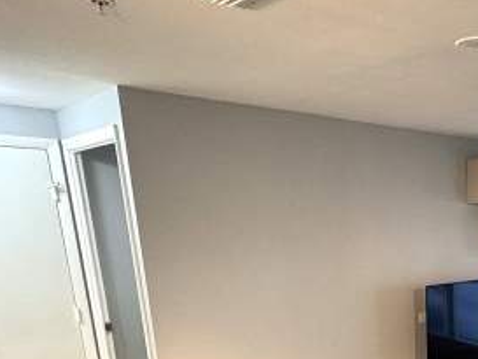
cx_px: 496
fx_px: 566
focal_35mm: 41
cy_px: 395
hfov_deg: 39.4
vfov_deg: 31.3
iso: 125
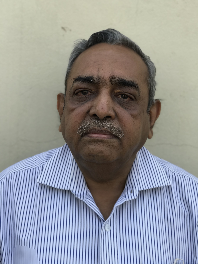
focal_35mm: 57
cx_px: 99
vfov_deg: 33.8
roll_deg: -2.7
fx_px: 435
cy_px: 132
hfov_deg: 25.7
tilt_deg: -4.4
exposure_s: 1/264
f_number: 2.8
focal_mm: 6.6
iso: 20
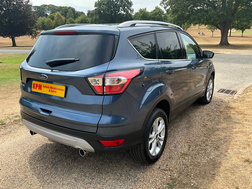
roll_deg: +0.3
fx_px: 211
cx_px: 126
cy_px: 94
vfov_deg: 48.2
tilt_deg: -18.4
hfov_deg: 61.7
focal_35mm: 29
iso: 25
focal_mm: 3
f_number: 1.8
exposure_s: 1/804
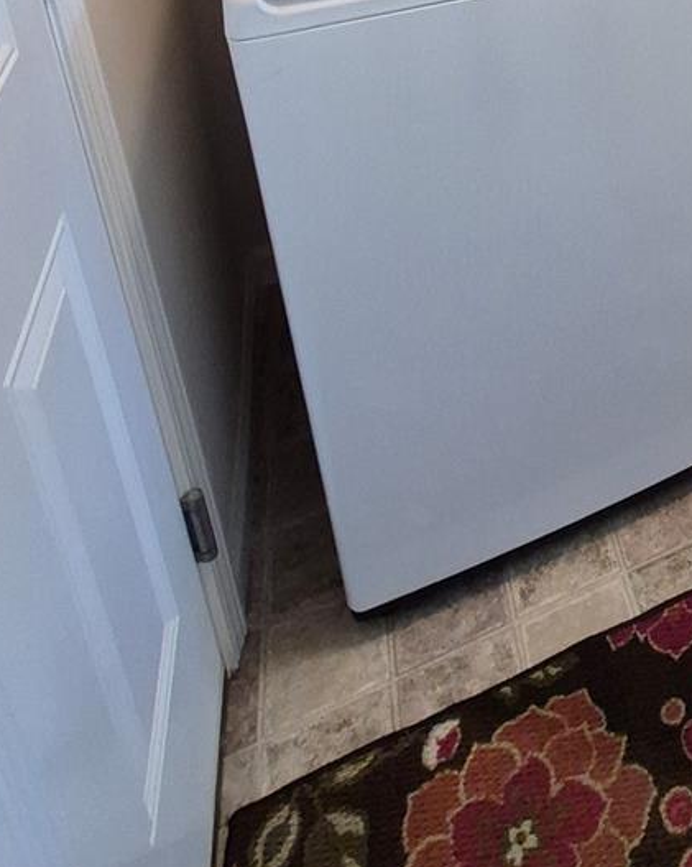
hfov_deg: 32.5
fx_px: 948
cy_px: -163
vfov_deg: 37.6
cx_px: 845
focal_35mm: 37
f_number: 2.2
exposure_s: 1/60
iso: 320
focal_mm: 1.74
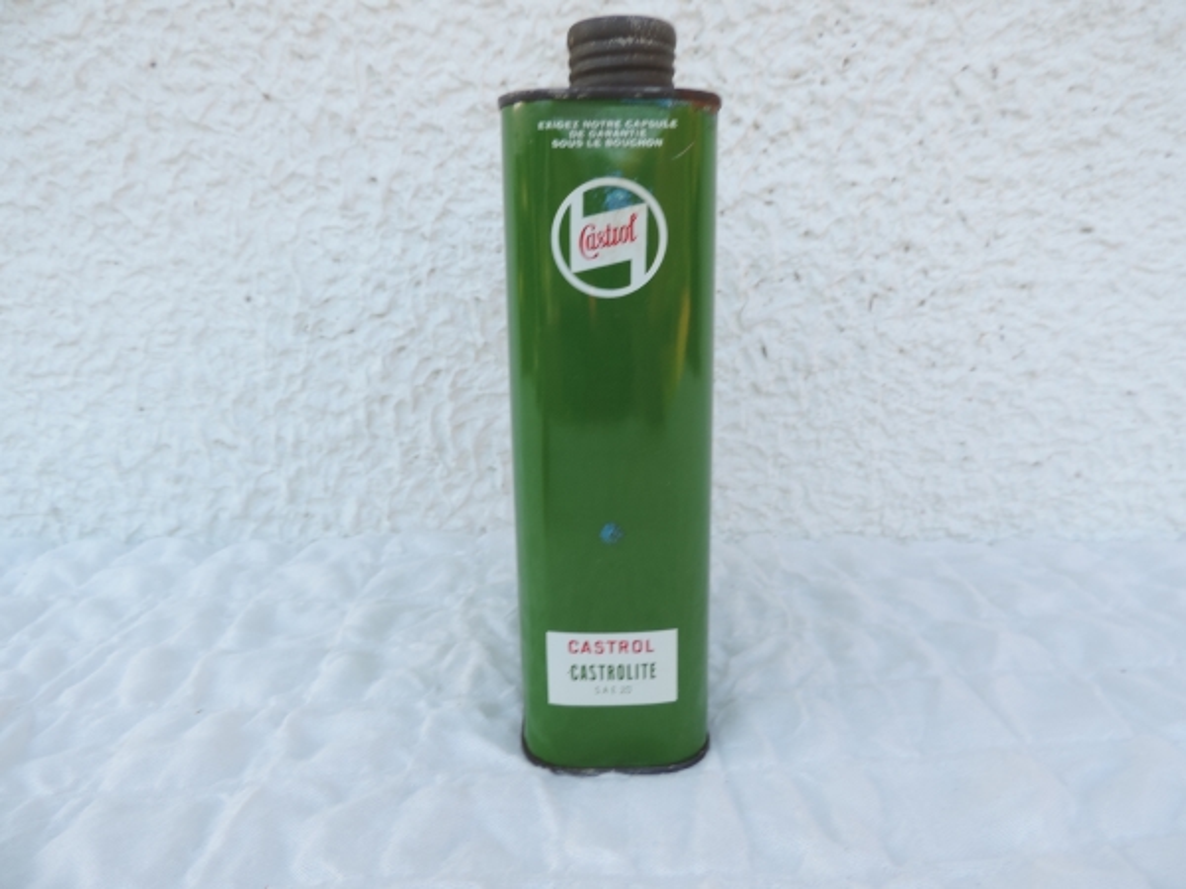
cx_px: 593
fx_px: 822
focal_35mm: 24
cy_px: 444
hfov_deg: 71.6
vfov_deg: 56.8
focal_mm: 4.3
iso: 80
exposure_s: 1/160
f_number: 3
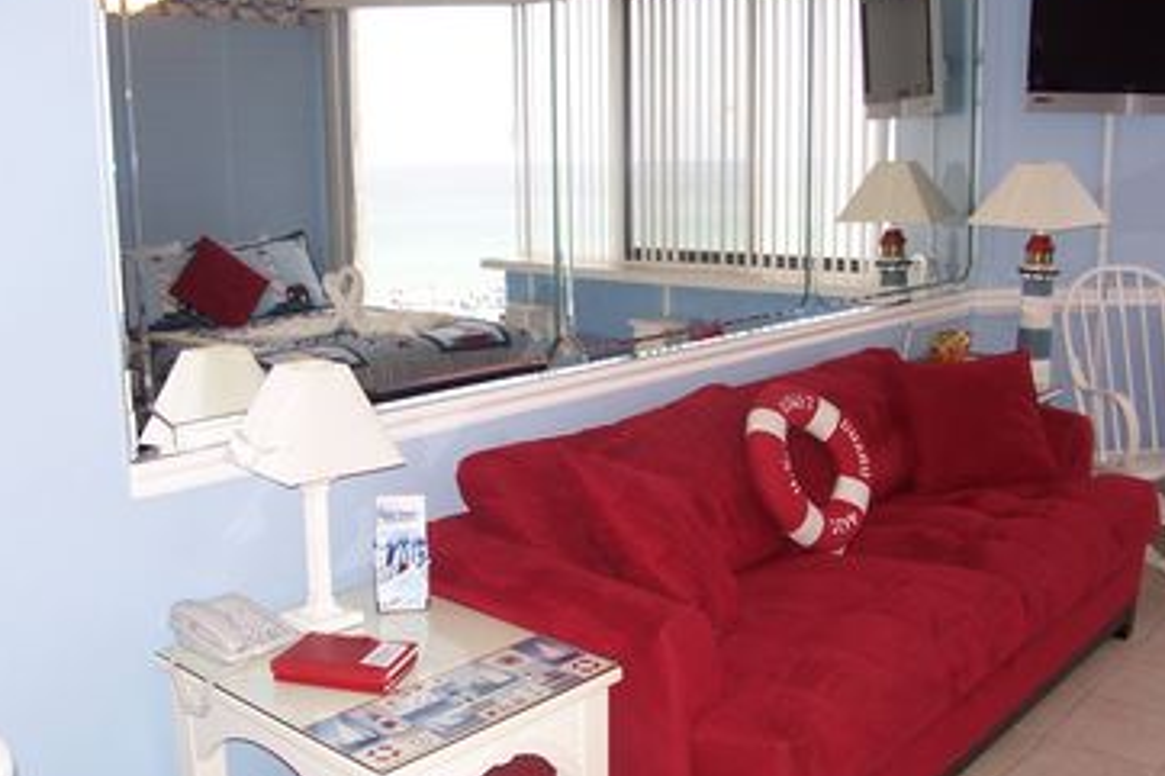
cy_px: 396
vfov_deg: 35.9
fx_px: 1197
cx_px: 582
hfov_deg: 51.9
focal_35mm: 37
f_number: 2.8
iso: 80
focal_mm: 6
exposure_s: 1/60
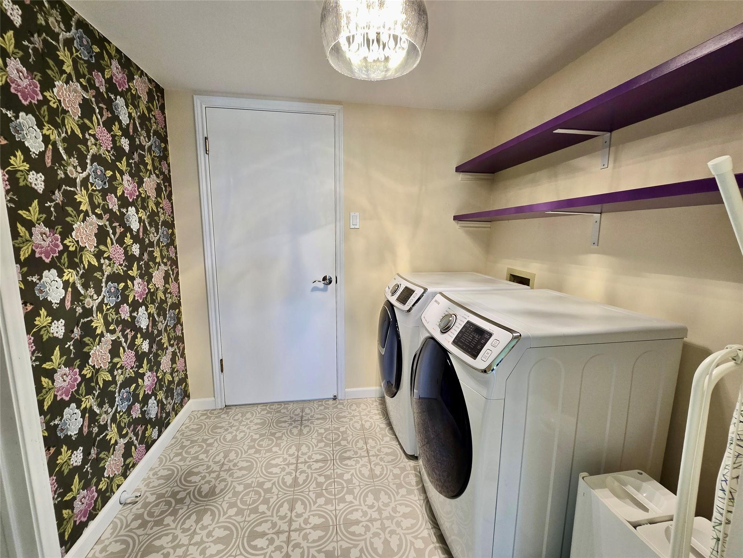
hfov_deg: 106.2
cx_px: 372
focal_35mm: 13
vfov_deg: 89.9
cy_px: 279
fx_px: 279
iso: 125
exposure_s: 1/60
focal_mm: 2.2
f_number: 2.2
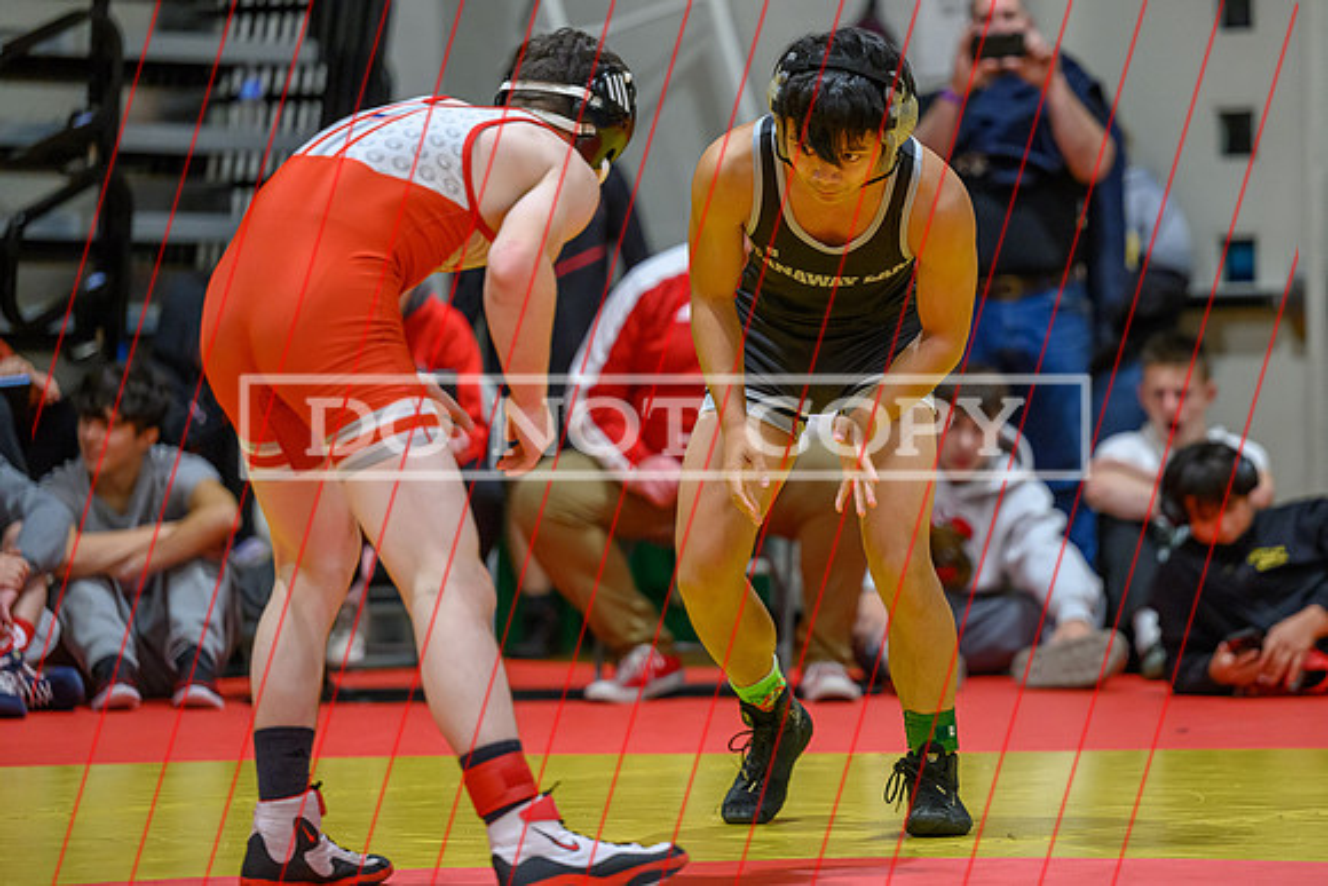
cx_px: 793
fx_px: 6621
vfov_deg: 7.7
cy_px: 361
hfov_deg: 11.5
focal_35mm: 179
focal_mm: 150
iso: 3600
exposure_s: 1/320
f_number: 2.8
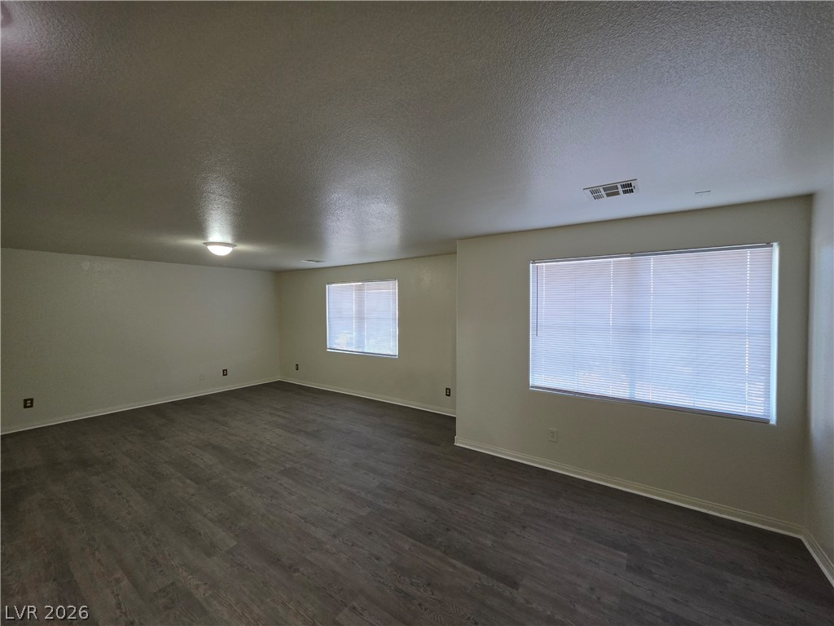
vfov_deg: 89.9
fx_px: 313
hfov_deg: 106.2
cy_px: 313
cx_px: 417
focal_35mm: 13
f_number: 1.9
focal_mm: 2.2
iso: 320
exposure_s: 1/120
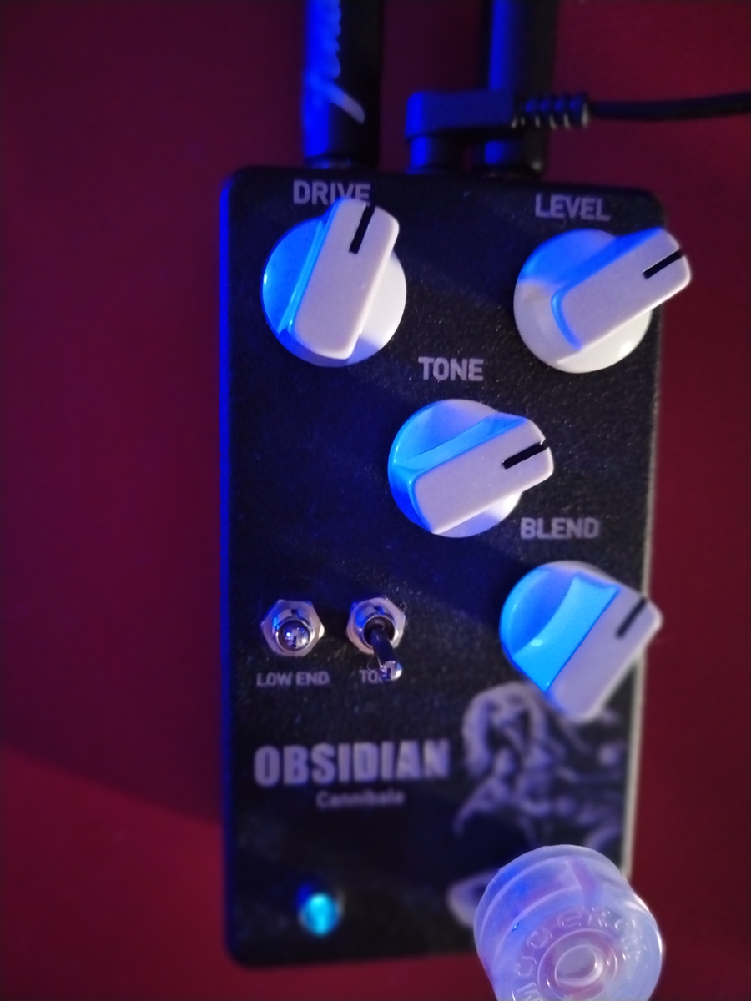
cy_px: 500
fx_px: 752
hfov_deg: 53.1
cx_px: 376
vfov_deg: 67.3
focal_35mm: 26
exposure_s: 1/20
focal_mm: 4.75
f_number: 4
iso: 1064
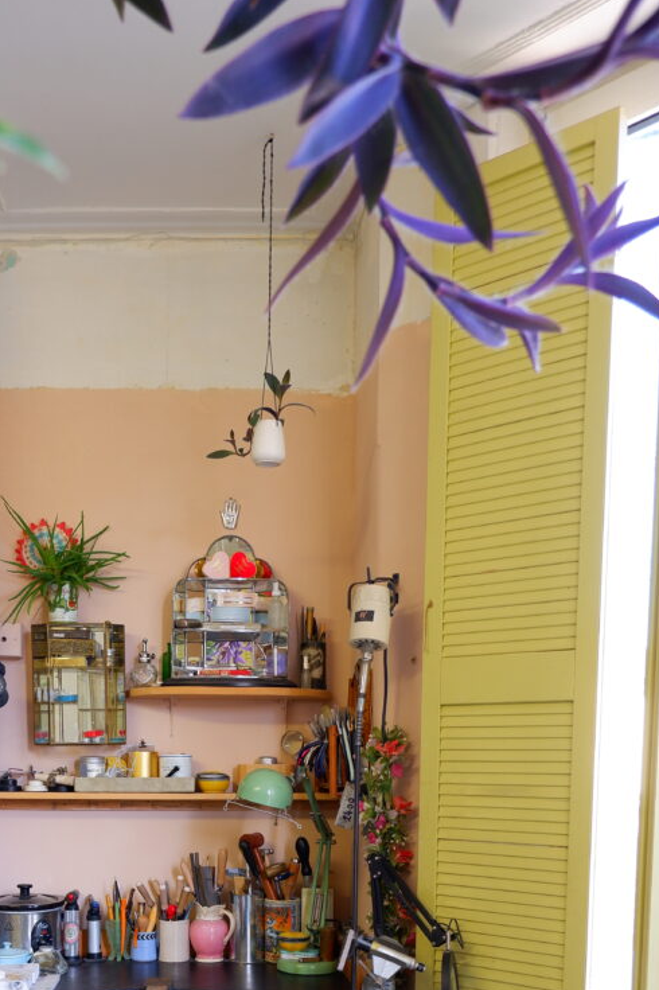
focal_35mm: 40
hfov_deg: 32.9
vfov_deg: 44.9
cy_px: 854
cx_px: 184
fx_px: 1099
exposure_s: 1/28
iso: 200
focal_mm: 15
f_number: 3.5
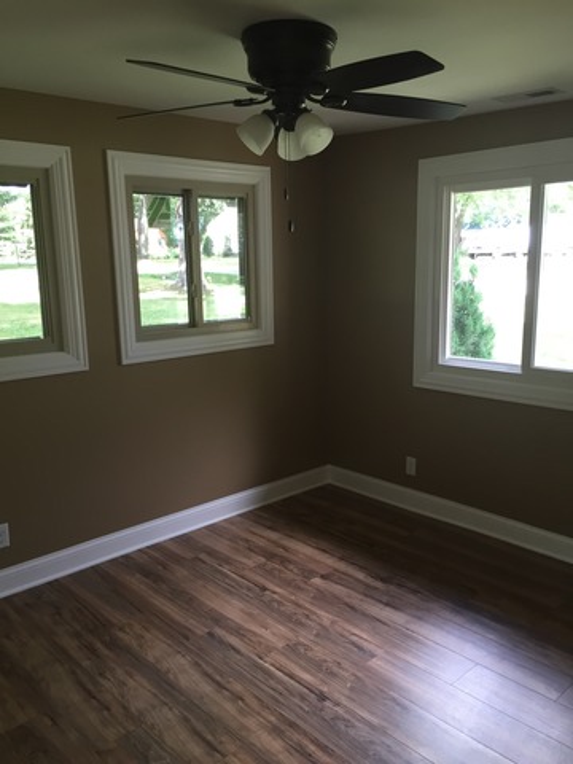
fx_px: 640
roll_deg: +1.0
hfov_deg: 48.2
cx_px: 286
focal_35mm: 29
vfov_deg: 61.7
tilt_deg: -11.8
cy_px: 382
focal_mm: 4.15
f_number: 2.2
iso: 32
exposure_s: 1/30
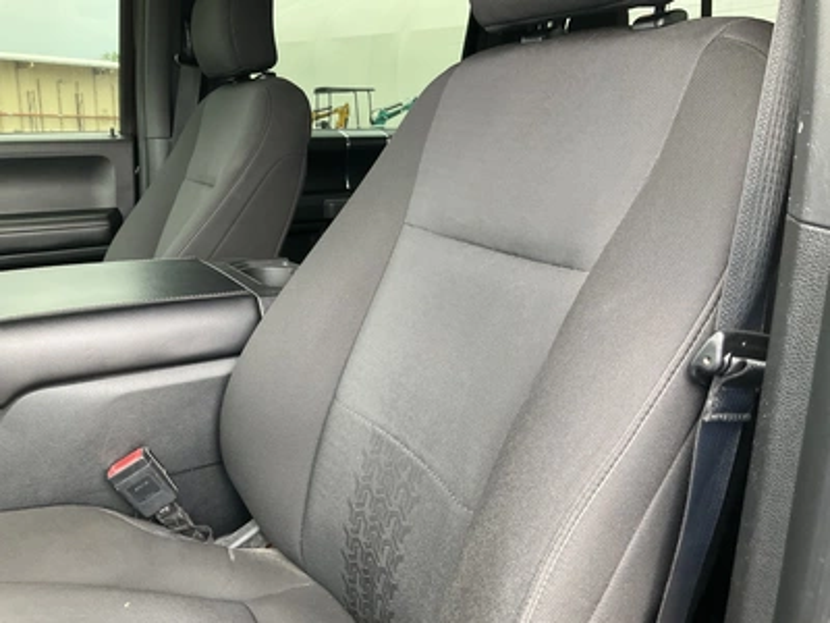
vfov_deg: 48.2
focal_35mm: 29
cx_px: 415
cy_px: 312
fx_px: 695
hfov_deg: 61.7
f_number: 1.8
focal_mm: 3
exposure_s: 1/88
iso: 64
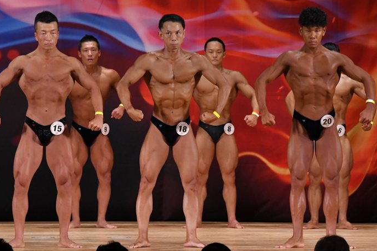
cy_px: 126
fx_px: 2668
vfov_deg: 5.4
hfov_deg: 8.1
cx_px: 203
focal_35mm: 255
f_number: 5.6
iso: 3200
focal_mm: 150
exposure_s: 1/400
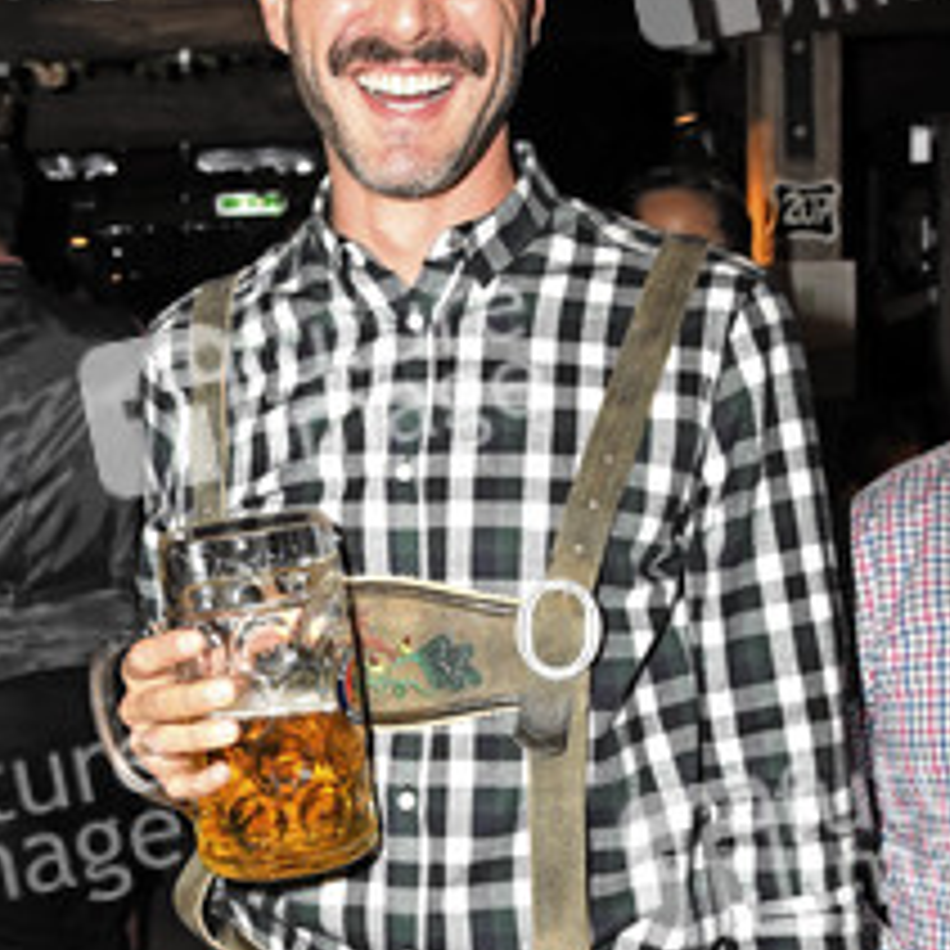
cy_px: 617
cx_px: 441
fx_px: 1801
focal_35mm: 58
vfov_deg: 29.4
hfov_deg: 29.5
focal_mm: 24
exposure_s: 1/125
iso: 1600
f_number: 6.3
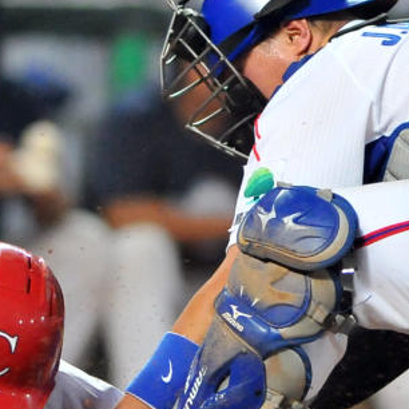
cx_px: 96
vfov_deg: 1.9
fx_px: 12499
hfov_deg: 1.9
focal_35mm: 935
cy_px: 259
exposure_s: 1/640
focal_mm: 300
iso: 1250
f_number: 2.8
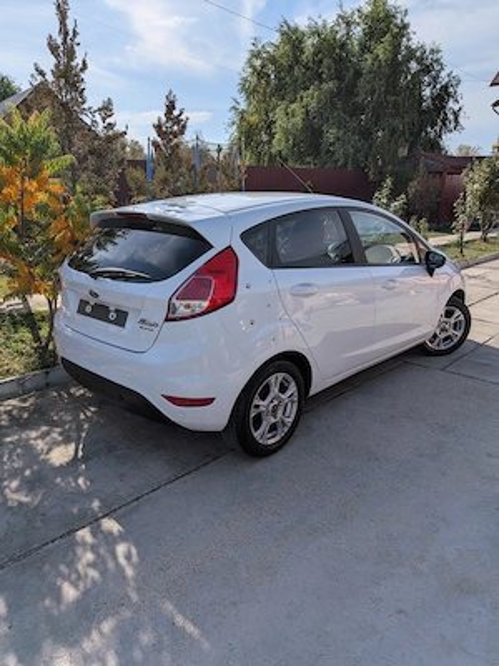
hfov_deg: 56.8
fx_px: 461
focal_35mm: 24
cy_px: 333
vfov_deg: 71.6
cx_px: 250
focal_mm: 4.53
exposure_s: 1/2924
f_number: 1.7
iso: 29
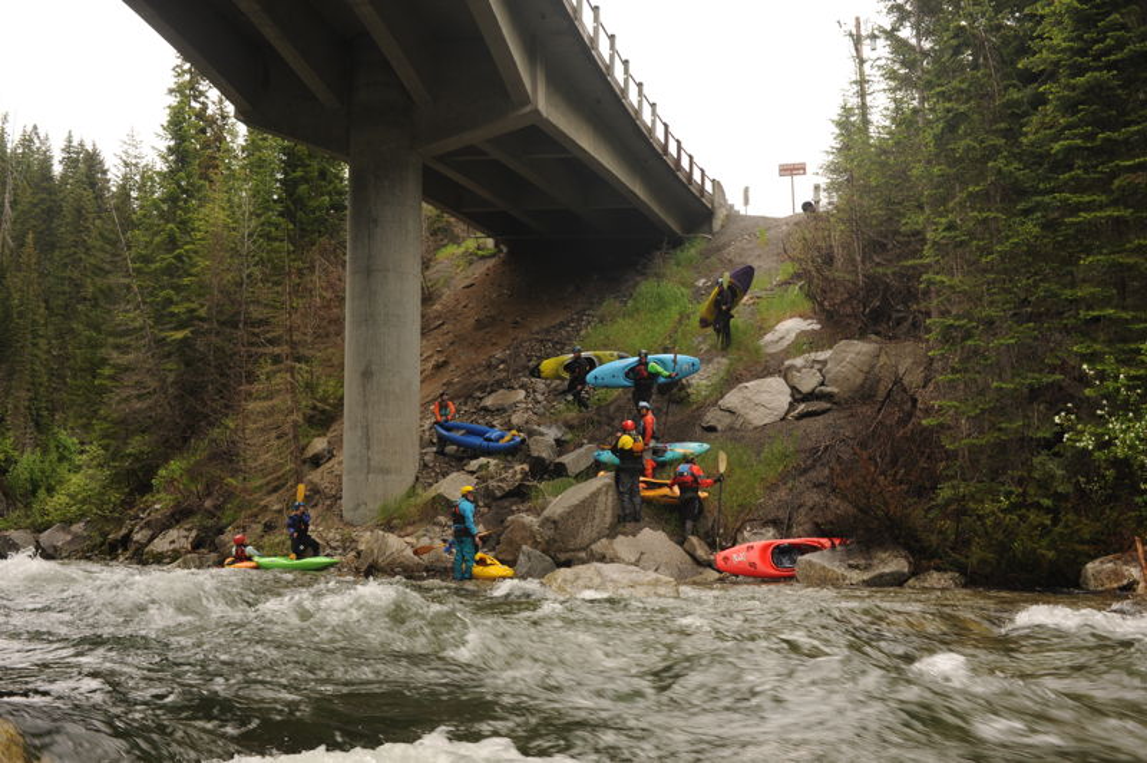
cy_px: 382
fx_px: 1114
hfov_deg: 54.5
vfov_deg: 37.8
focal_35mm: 35
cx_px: 574
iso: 250
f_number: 9
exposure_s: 1/80
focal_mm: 35
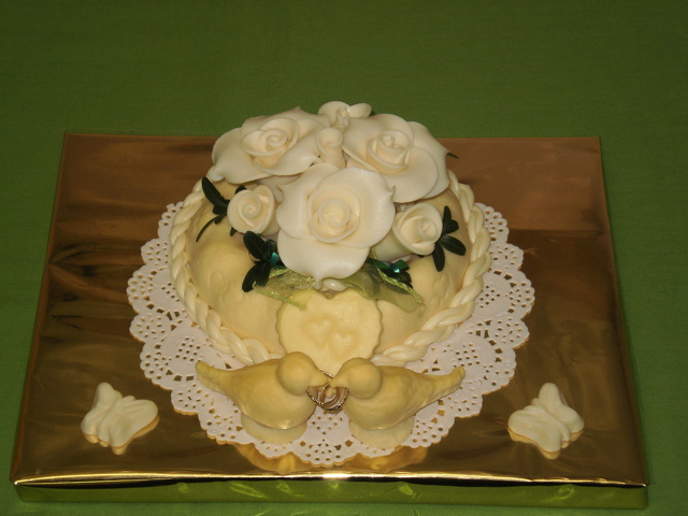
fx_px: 1709
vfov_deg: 17.2
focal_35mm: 86
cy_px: 258
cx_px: 344
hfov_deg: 22.8
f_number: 5.1
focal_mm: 14.3
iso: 125
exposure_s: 1/50
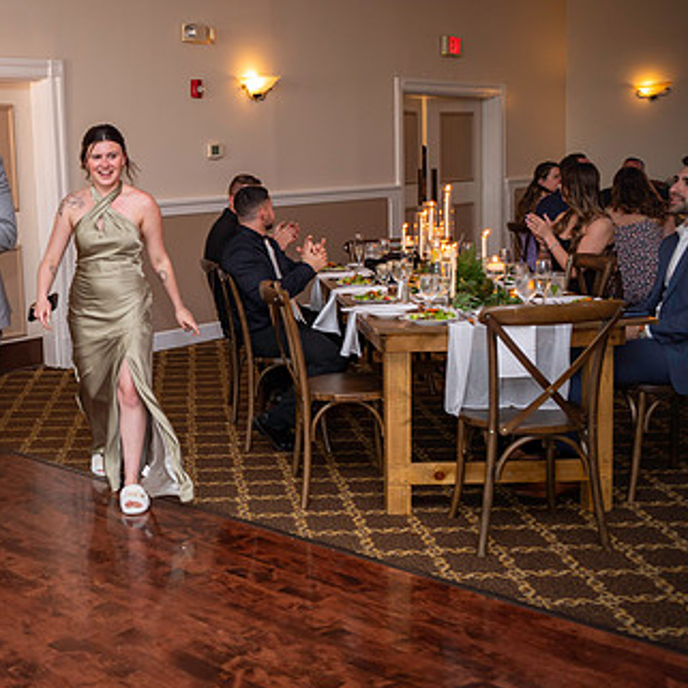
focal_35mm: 46
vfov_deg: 36.8
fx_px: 1034
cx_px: 118
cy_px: 311
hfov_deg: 35.4
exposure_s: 1/100
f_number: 2.8
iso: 800
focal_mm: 30
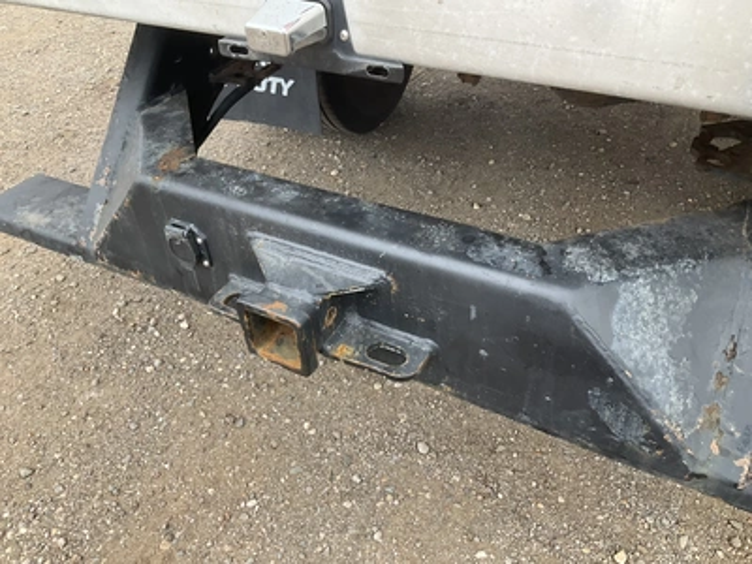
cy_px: 282
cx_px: 376
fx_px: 630
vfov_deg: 48.2
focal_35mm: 29
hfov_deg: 61.7
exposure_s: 1/172
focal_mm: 3
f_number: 1.8
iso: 25
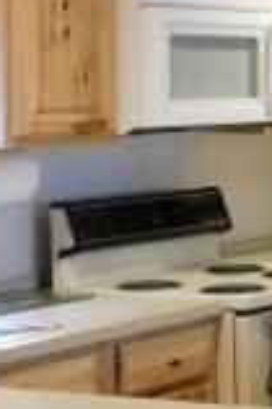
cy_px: 176
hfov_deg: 8.5
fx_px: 1726
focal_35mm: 152
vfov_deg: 13.5
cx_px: 547
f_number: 3.5
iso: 400
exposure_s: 1/13
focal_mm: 6.3
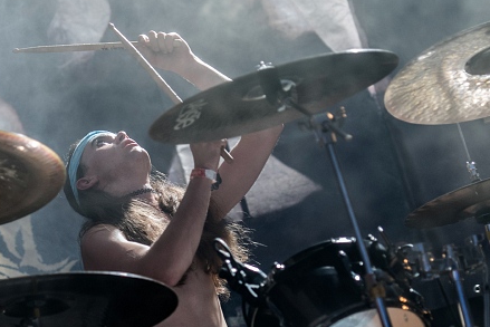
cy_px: 191
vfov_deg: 5.6
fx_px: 3349
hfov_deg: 8.4
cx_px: 126
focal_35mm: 246
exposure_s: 1/100
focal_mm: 100
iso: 400
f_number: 2.8
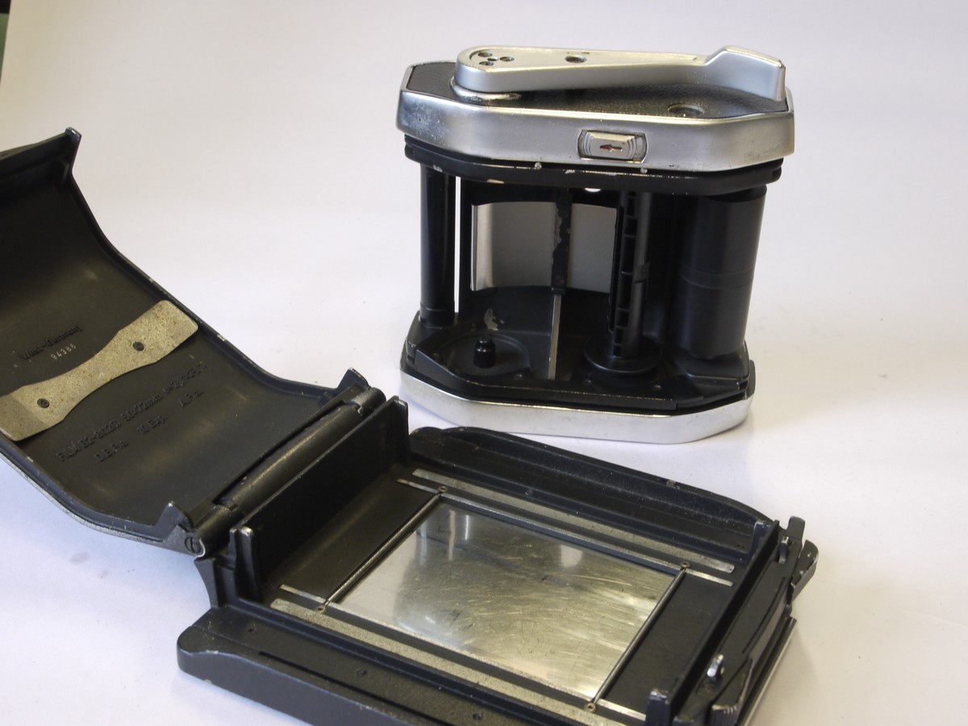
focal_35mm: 50
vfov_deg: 29.1
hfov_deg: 38.2
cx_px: 484
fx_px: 1398
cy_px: 363
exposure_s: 1/10
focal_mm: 25
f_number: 11
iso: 400
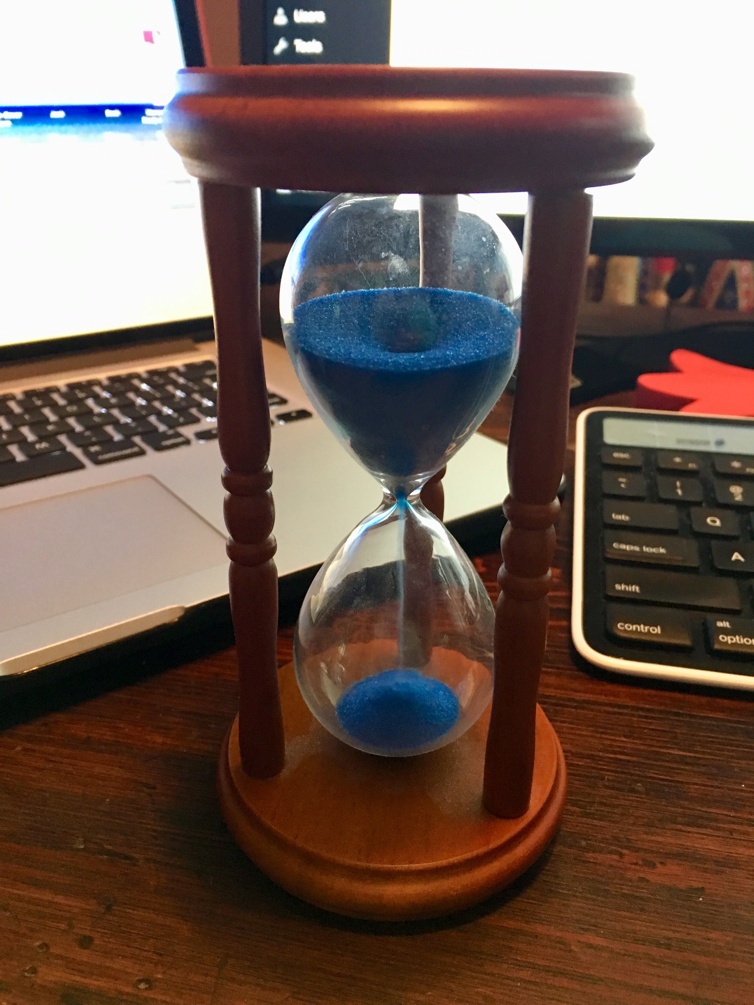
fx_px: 842
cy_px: 502
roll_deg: +0.4
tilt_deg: -24.1
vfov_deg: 61.7
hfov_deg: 48.2
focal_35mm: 29
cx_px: 377
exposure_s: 1/20
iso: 200
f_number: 2.2
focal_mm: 4.15
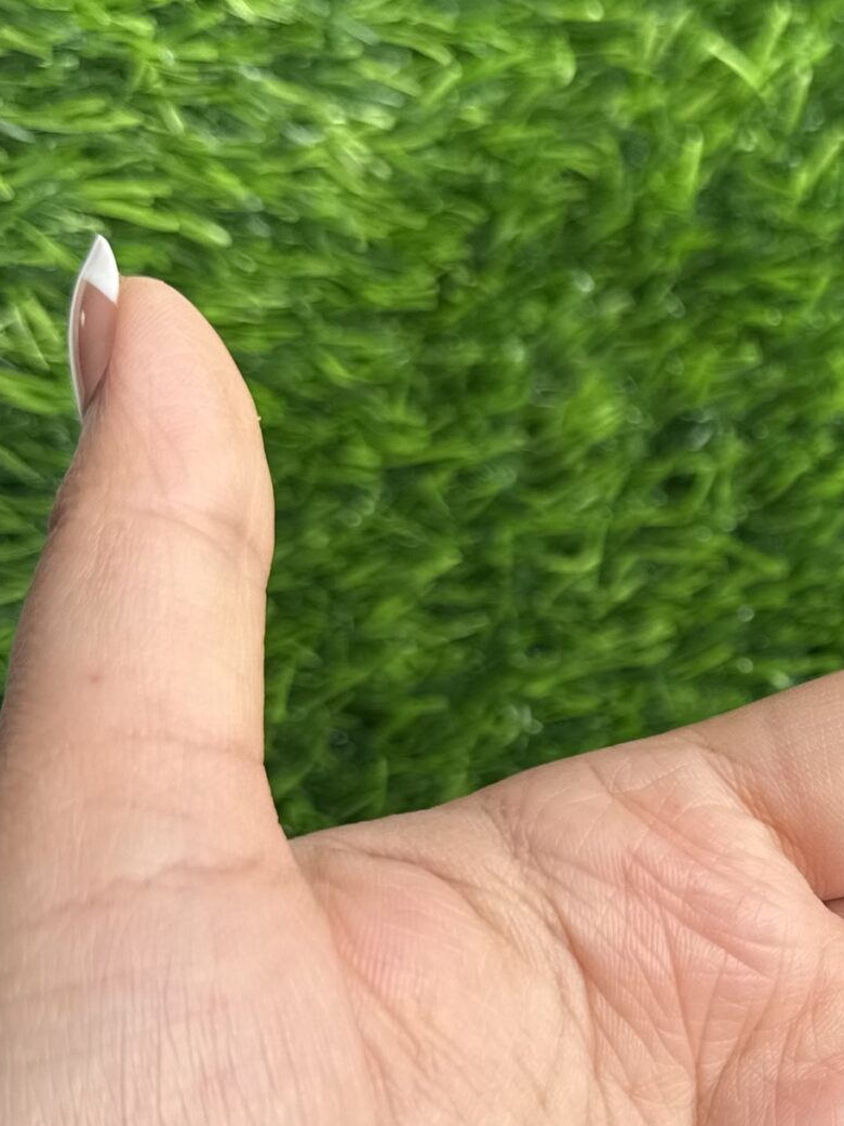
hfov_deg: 22.8
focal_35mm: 59
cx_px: 1021
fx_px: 1918
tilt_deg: -67.5
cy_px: 848
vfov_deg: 32.1
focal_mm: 6.76
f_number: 1.78
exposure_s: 1/125
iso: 50
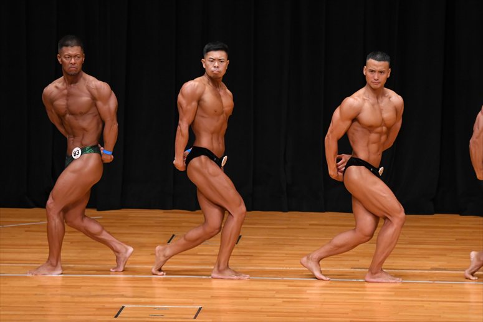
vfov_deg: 5.1
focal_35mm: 270
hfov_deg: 7.6
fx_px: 3621
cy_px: 161
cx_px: 242
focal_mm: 180
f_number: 5.6
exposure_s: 1/400
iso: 3200
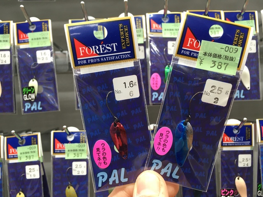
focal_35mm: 29
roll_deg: +4.2
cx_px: 132
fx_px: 220
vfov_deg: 48.2
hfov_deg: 61.7
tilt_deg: +0.5
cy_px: 98
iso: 80
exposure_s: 1/30
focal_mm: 4.15
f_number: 2.2
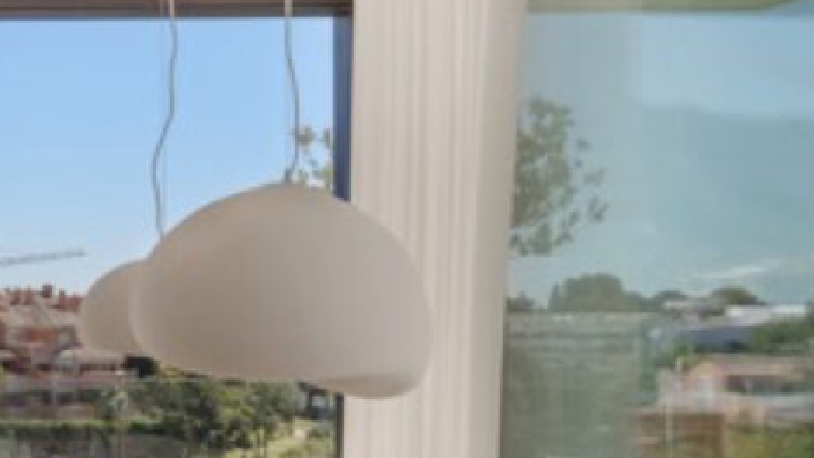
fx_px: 1382
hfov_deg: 25.8
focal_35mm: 64
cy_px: 300
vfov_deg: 18.8
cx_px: -358
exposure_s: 1/320
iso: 125
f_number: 9
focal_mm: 14
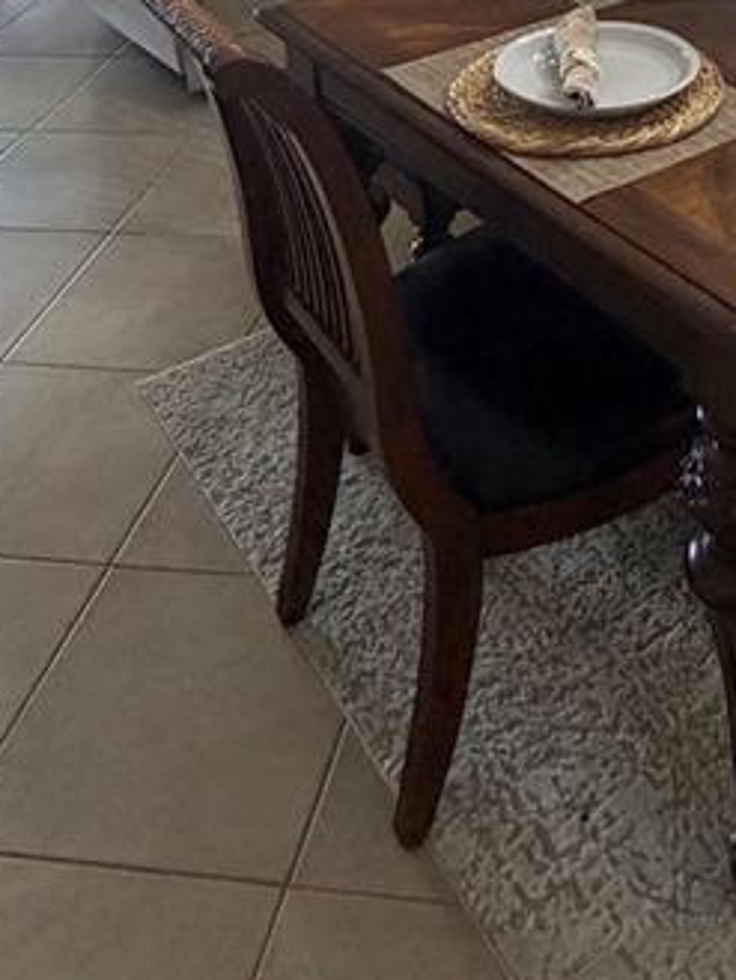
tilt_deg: -10.1
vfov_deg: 30.0
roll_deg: +3.5
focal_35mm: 51
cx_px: 581
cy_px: -286
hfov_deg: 28.0
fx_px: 1445
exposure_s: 1/120
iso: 320
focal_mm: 2.22
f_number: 2.2
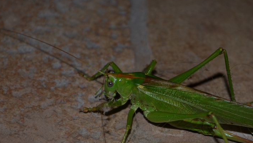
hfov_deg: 18.3
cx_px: 157
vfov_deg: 10.4
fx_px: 783
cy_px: 109
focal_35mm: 117
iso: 200
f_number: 5.6
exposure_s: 1/125
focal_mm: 55
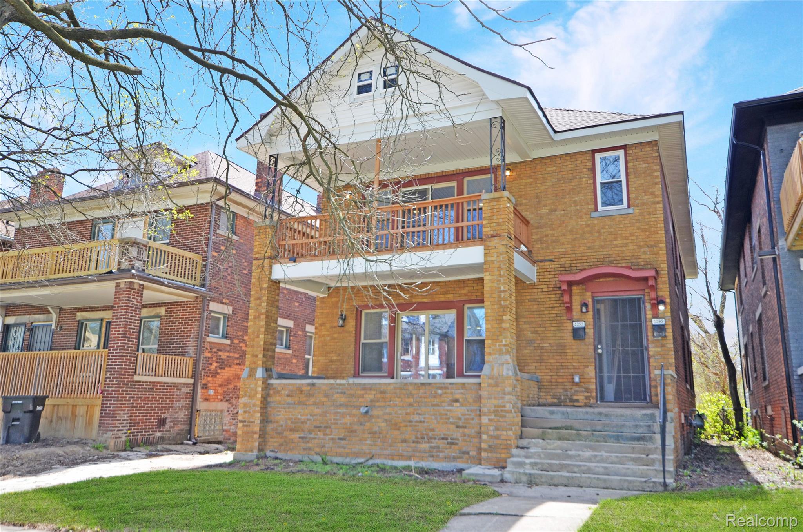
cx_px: 402
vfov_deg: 43.4
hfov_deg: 62.0
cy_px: 266
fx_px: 668
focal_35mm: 30
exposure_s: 1/200
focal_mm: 20
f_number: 7.1
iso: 200
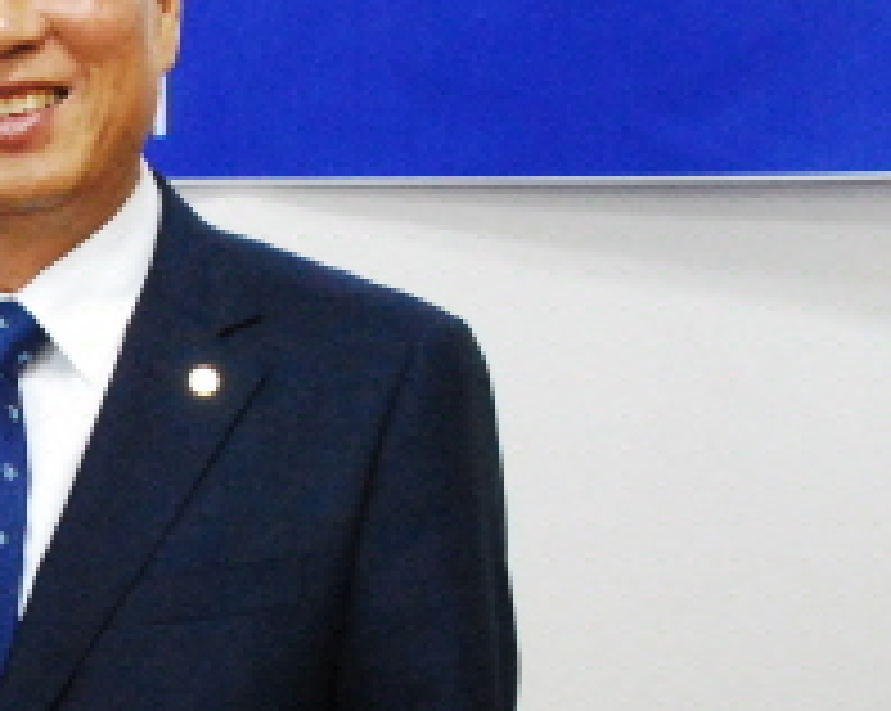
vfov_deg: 10.7
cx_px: -328
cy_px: 495
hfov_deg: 12.9
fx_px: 3782
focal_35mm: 144
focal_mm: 31
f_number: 6.3
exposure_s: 1/80
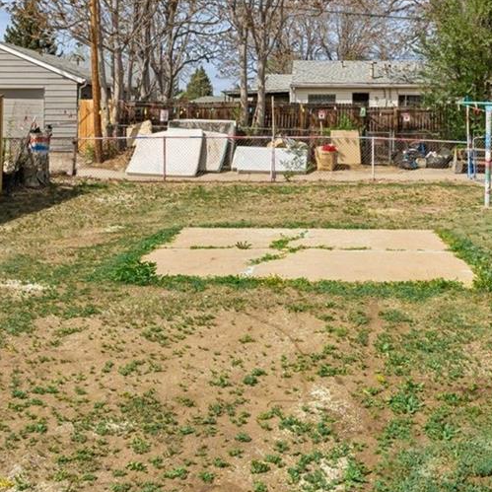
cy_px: 128
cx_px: 299
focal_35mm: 49
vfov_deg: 34.0
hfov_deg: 34.5
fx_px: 788
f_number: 9
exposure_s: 1/1250
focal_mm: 18
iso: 400
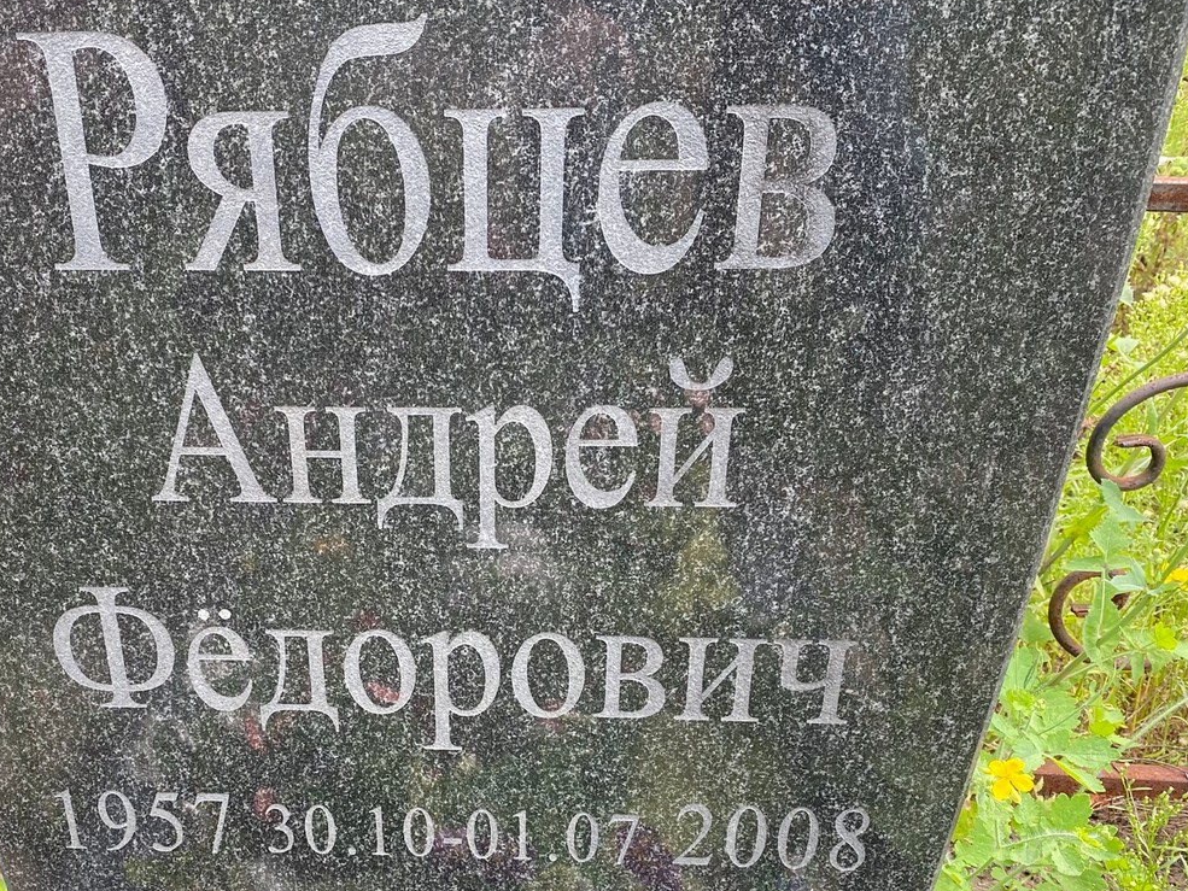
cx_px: 457
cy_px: 576
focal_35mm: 38
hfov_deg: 48.6
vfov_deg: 37.4
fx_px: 1304
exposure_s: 1/122
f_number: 1.8
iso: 40
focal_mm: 4.25
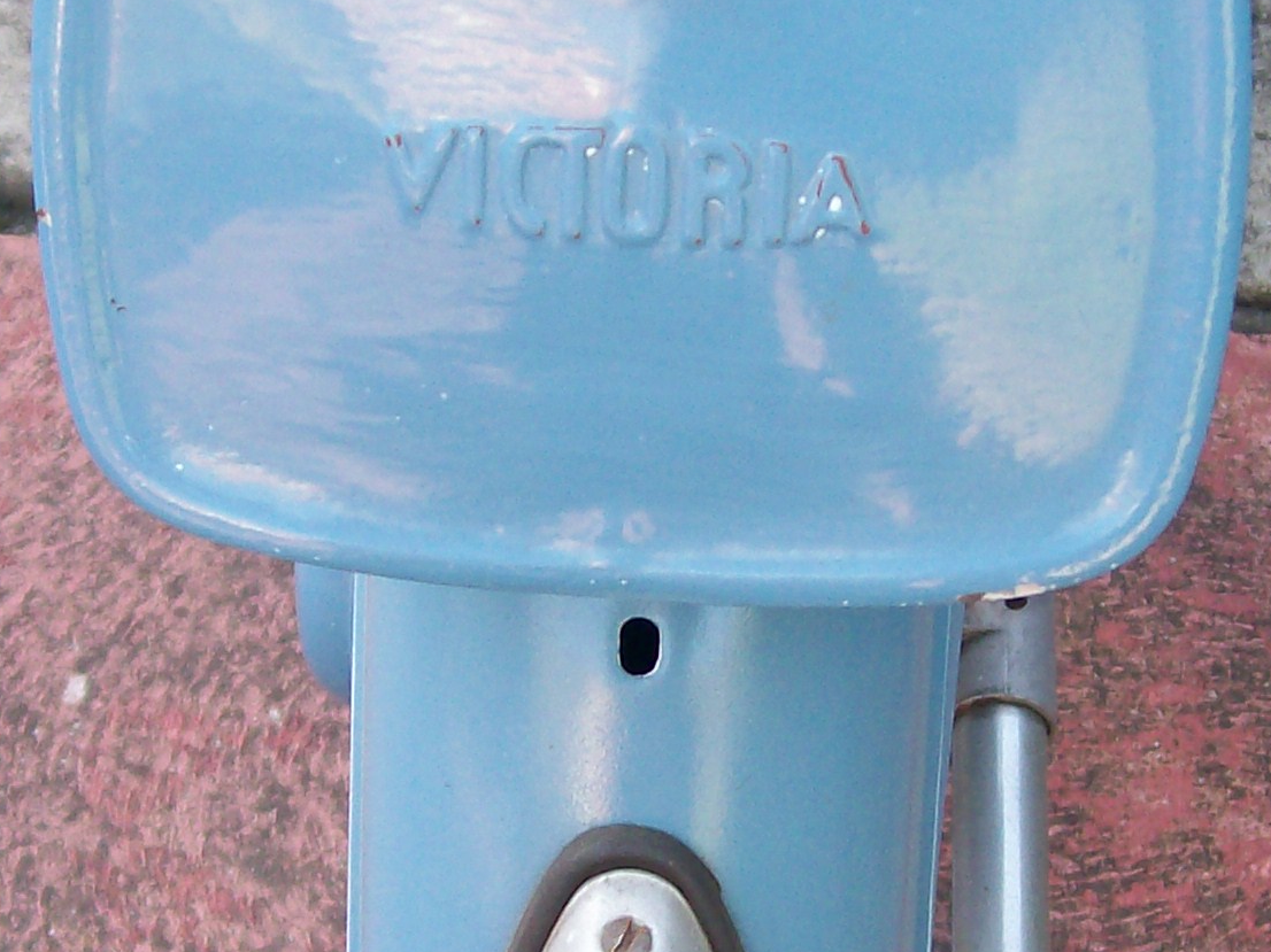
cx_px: 645
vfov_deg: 14.8
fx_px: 3671
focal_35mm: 100
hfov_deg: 19.6
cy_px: 643
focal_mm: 6
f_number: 2.7
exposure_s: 1/66
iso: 80
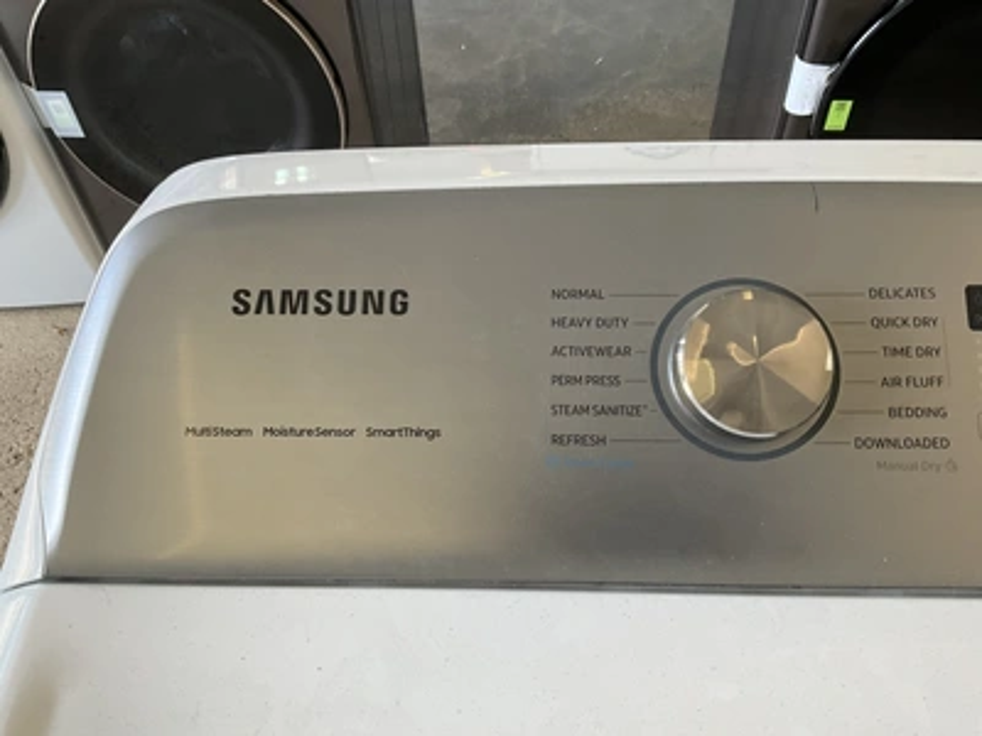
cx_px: 491
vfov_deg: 48.2
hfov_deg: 61.7
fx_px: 823
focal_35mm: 29
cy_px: 368
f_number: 1.8
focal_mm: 3
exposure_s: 1/60
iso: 80
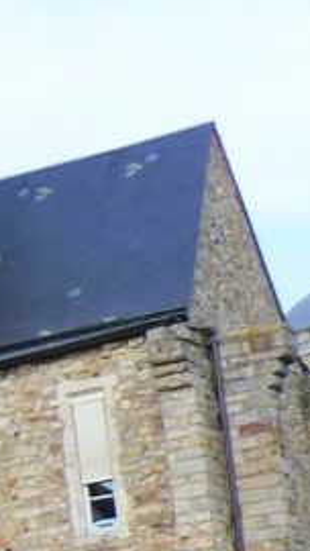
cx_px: -1209
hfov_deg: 5.0
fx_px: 2892
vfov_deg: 10.8
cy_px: 571
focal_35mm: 198
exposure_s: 1/200
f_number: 4.5
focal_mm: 5.6
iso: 125
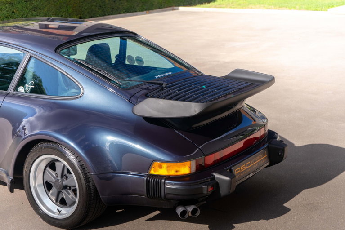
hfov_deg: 30.1
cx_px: 172
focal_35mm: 67
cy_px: 115
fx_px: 642
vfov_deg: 20.3
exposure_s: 1/80
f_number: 5.6
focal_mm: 67
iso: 50
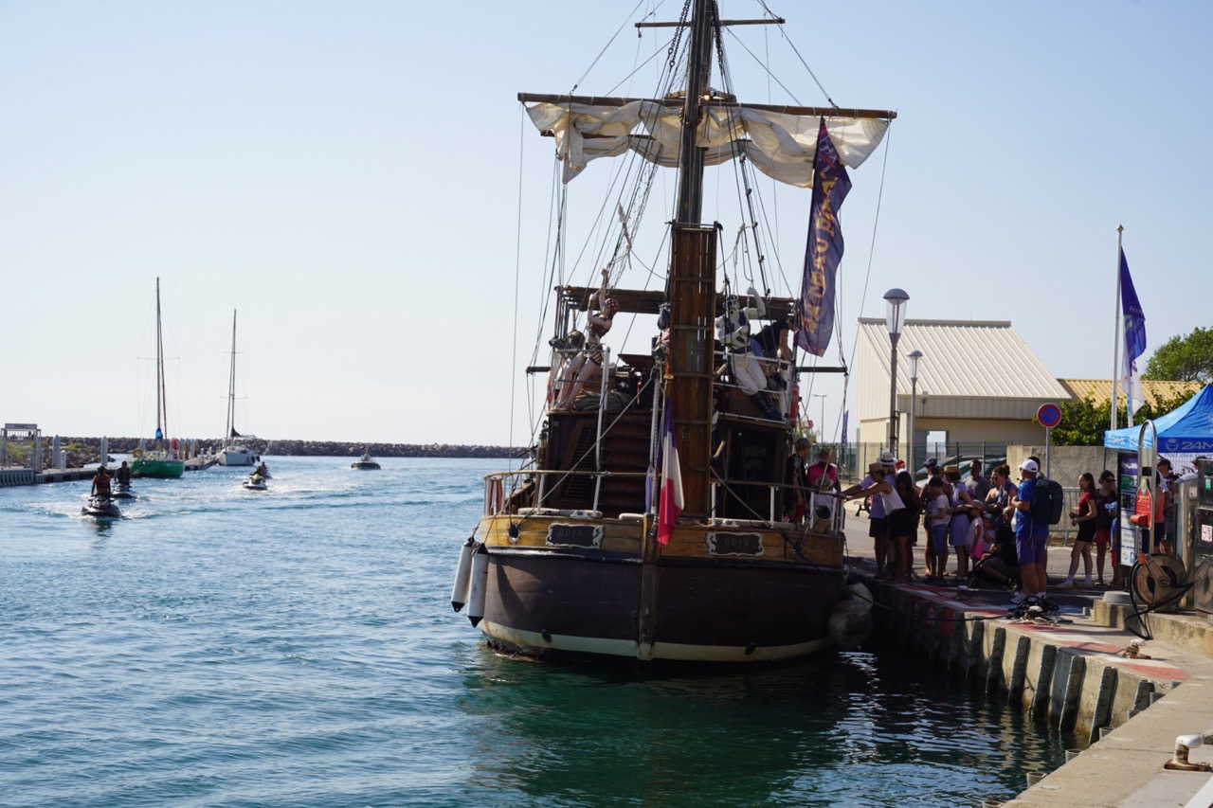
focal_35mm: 60
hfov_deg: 33.5
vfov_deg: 22.7
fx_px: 2015
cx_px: 606
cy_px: 404
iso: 100
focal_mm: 59.8
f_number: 10
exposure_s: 1/200
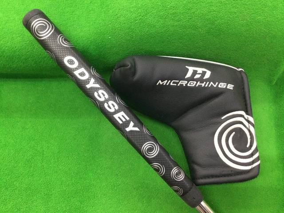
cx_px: 142
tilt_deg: -70.4
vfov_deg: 45.4
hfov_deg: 58.4
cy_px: 106
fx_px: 254
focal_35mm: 31
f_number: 2.4
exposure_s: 1/30
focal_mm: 3.3
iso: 125
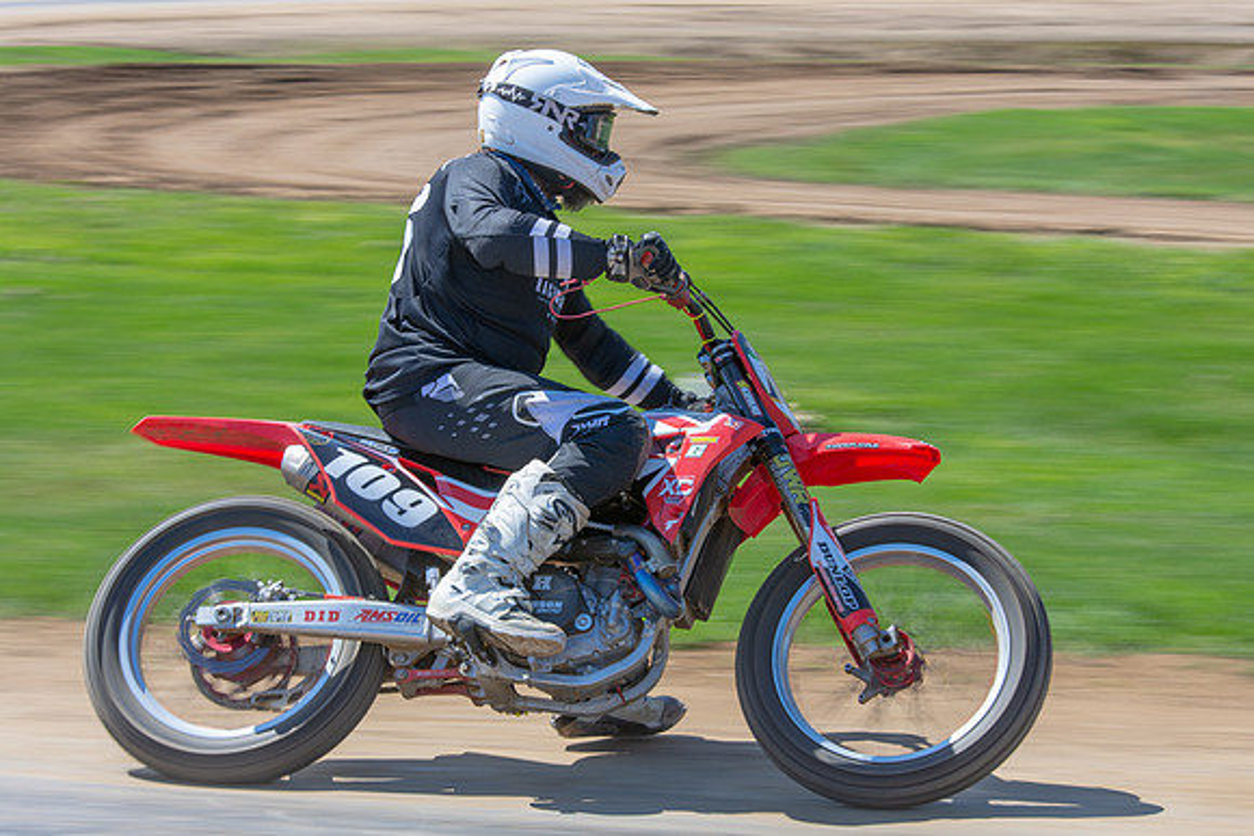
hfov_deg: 16.6
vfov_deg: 11.2
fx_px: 4285
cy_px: 418
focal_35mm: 123
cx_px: 627
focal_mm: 82
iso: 125
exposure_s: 1/160
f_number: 8
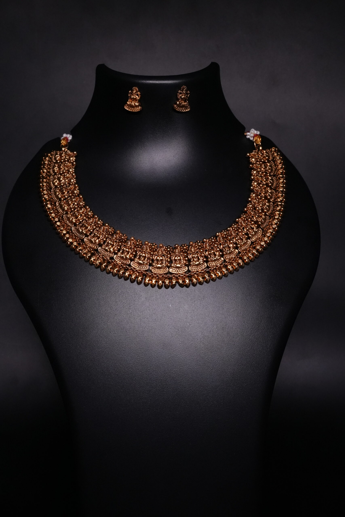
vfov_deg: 38.2
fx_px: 747
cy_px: 258
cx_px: 172
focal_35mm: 52
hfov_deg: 26.0
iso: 4000
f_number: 10
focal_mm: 35
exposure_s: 1/125
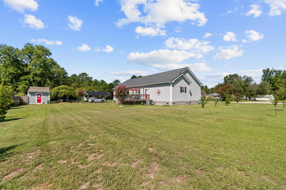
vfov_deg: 73.7
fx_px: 127
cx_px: 145
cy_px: 100
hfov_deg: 96.7
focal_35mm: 16
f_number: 6.3
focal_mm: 10
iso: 100
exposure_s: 1/160
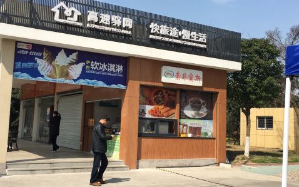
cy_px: 86
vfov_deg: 28.6
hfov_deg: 44.3
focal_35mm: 45
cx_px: 159
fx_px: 367
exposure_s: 1/1538
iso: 25
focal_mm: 4.15
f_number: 2.2
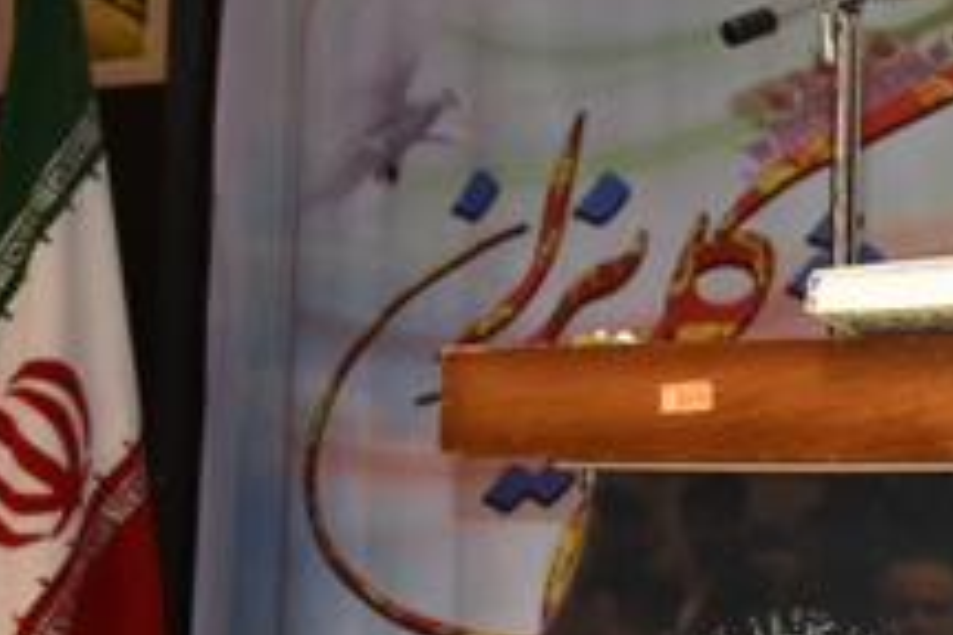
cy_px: 300
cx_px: 1271
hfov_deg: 17.0
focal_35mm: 112
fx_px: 2975
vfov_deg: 12.2
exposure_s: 1/60
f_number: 4
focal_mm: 27
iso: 1000
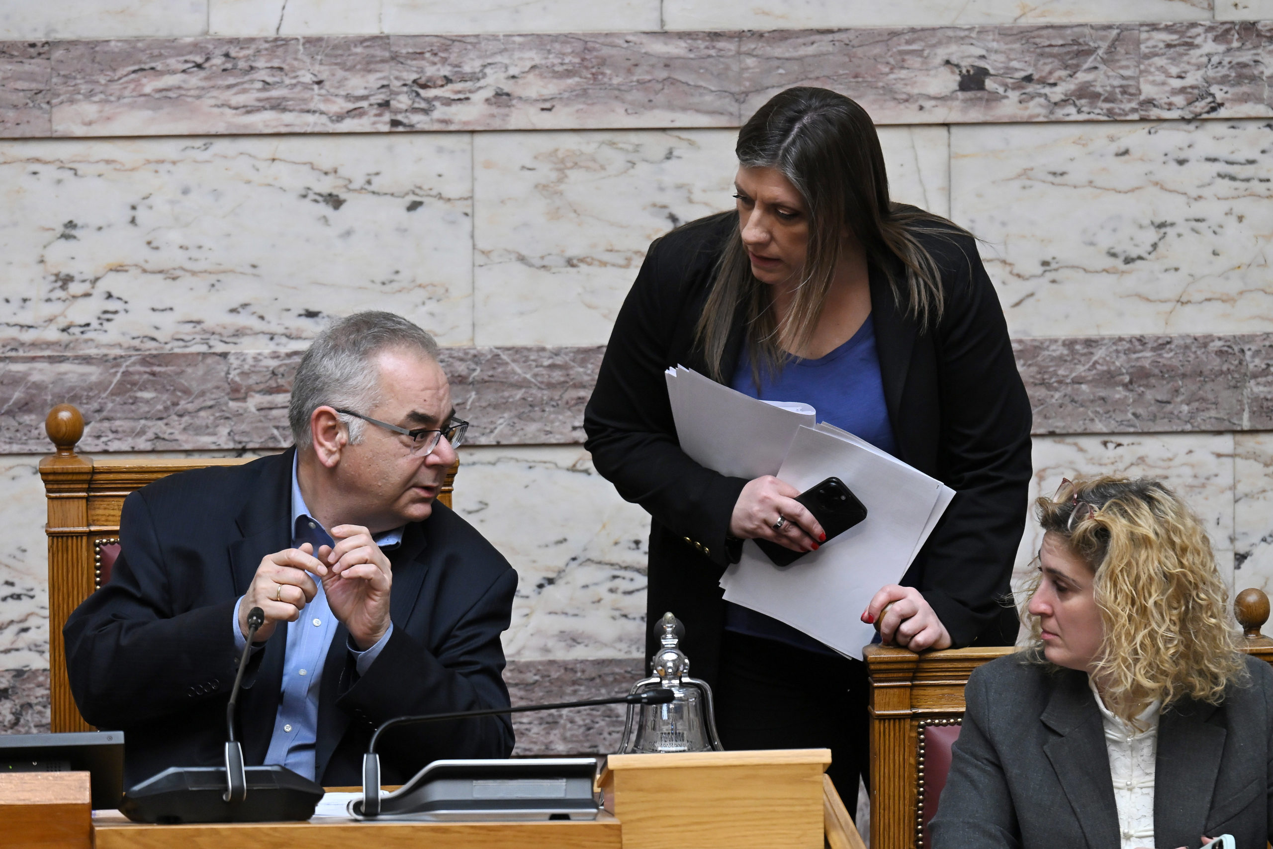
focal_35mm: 360
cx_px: 636
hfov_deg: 5.7
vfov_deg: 3.8
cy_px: 424
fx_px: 12730
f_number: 6
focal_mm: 360
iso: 3200
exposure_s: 1/250
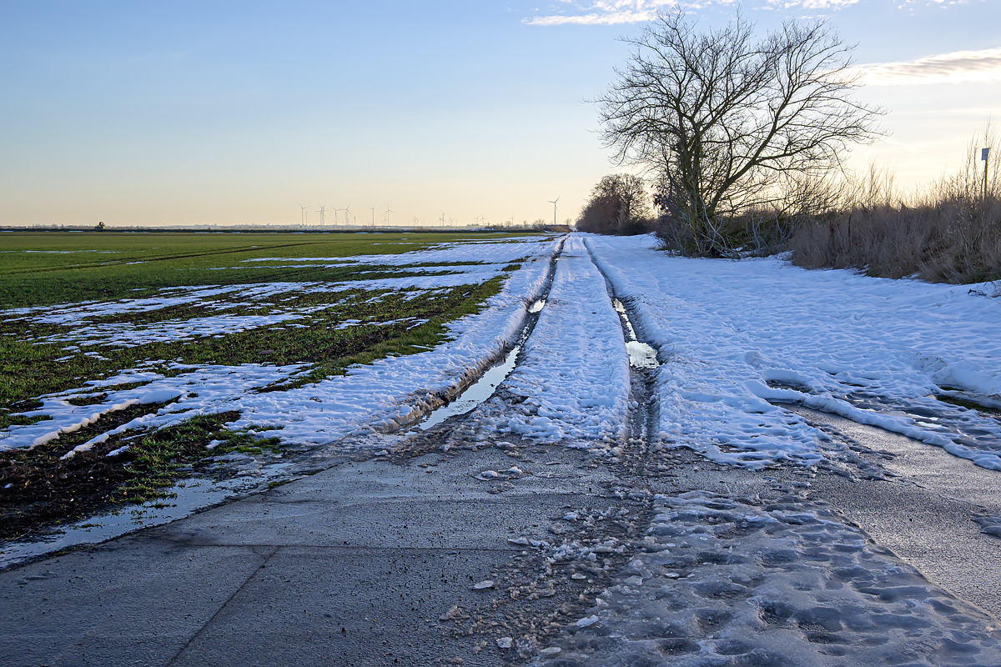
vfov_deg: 39.1
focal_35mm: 34
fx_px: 938
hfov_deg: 56.1
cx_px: 500
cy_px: 334
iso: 200
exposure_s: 1/250
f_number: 8
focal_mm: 22.5
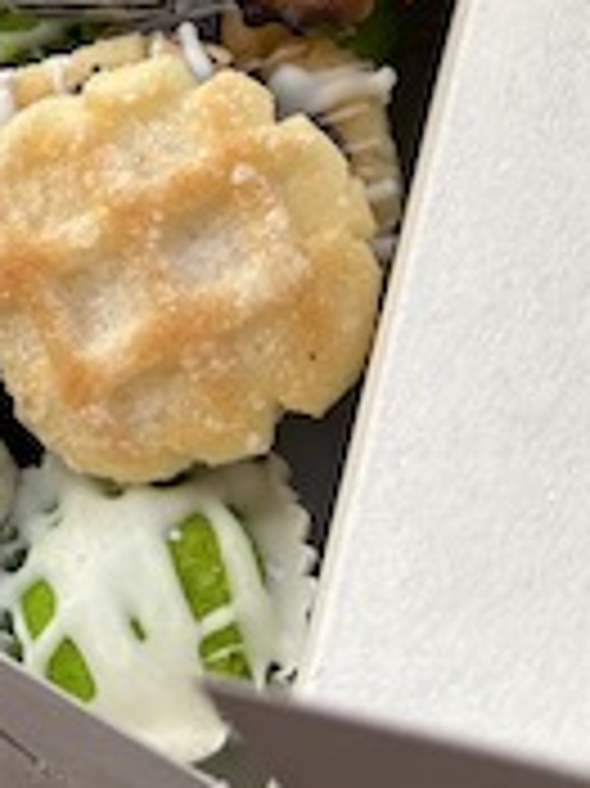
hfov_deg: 16.2
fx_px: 2002
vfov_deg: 21.3
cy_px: -36
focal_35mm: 88
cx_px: -68
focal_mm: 6.86
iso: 80
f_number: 1.78
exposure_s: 1/498
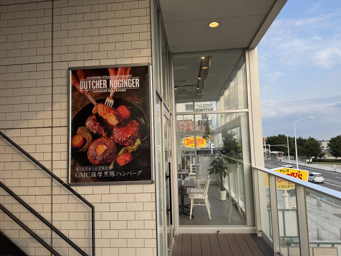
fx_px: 236
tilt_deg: +5.6
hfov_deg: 71.6
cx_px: 170
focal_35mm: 24
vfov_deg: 56.8
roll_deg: -1.2
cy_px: 128
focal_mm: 6.76
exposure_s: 1/1238
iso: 80
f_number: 1.78
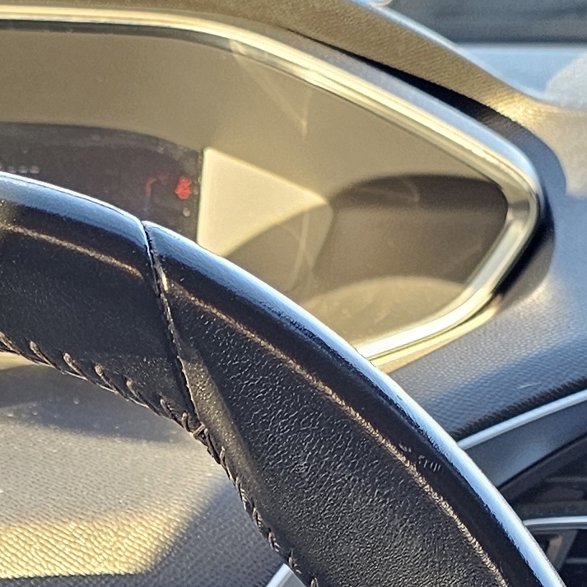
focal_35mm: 114
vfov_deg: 14.5
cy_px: 806
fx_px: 2187
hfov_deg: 15.3
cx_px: 279
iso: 200
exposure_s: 1/190
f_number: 1.7
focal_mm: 6.3
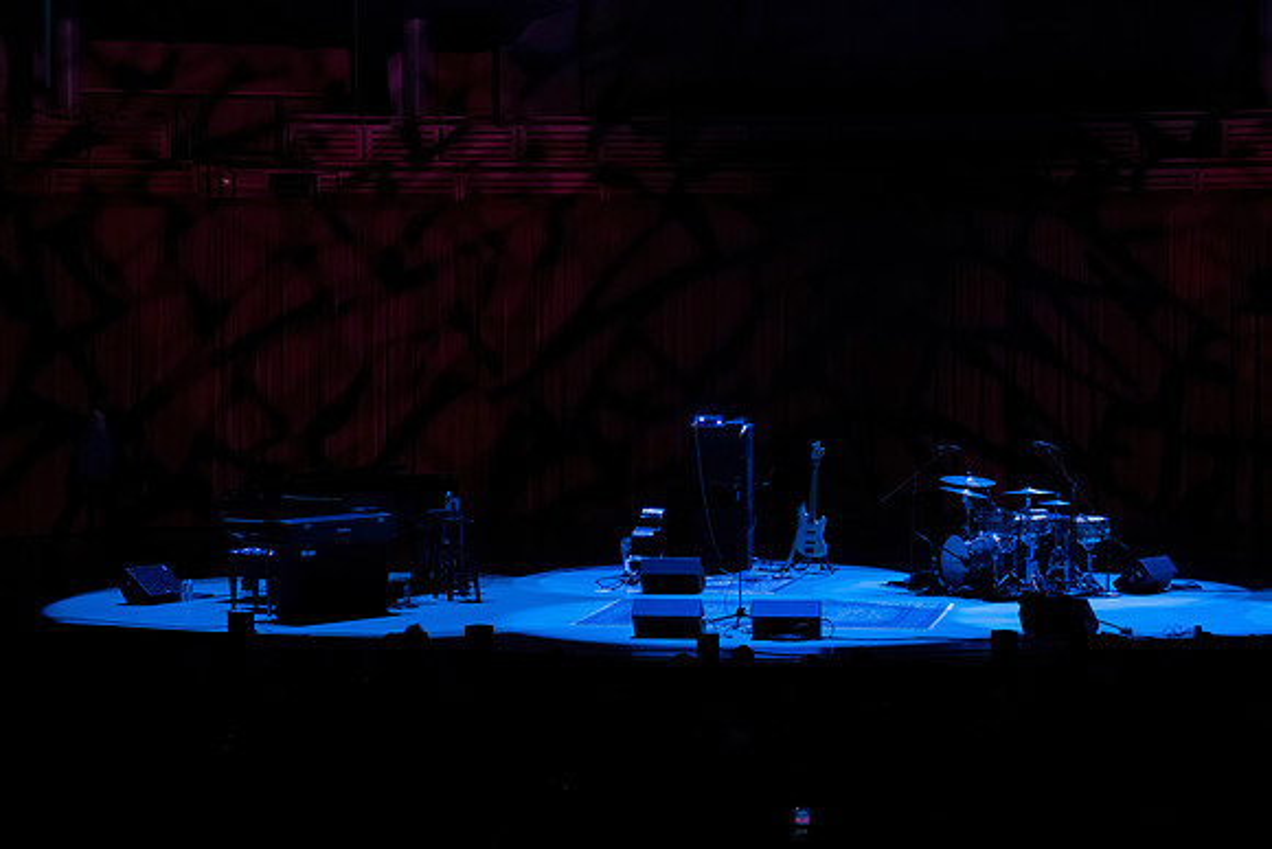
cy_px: 424
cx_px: 636
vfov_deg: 13.7
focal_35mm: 100
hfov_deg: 20.4
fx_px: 3534
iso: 5000
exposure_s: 1/250
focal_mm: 100
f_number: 4.5
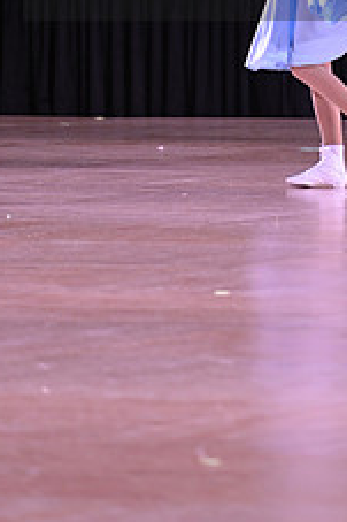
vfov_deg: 4.4
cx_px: 341
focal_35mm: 473
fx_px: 6849
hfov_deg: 2.9
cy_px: -55
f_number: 4
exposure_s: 1/200
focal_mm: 185
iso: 1600
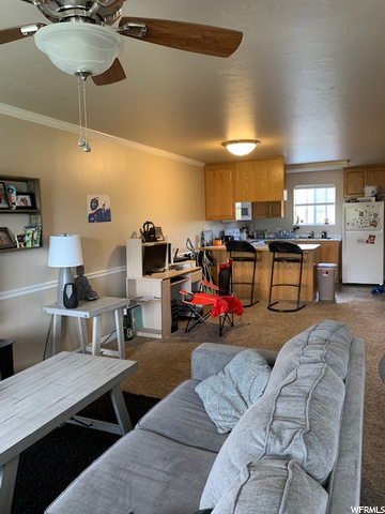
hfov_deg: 53.1
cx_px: 192
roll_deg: +1.0
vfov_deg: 67.3
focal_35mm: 26
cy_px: 257
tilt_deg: -2.6
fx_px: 386
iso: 200
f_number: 1.8
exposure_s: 1/53
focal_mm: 4.25
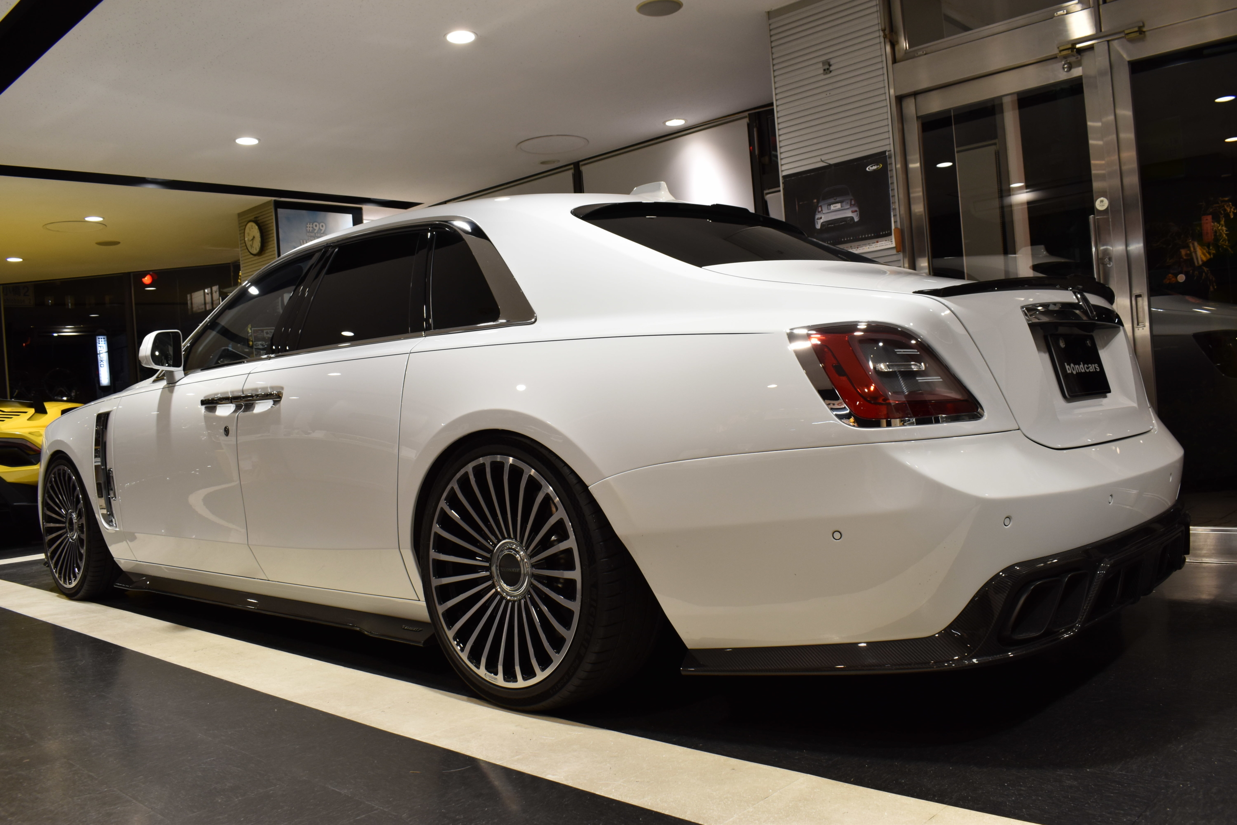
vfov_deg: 43.6
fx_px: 1031
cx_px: 618
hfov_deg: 61.9
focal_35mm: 30
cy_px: 412
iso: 360
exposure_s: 1/30
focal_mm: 20
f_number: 8
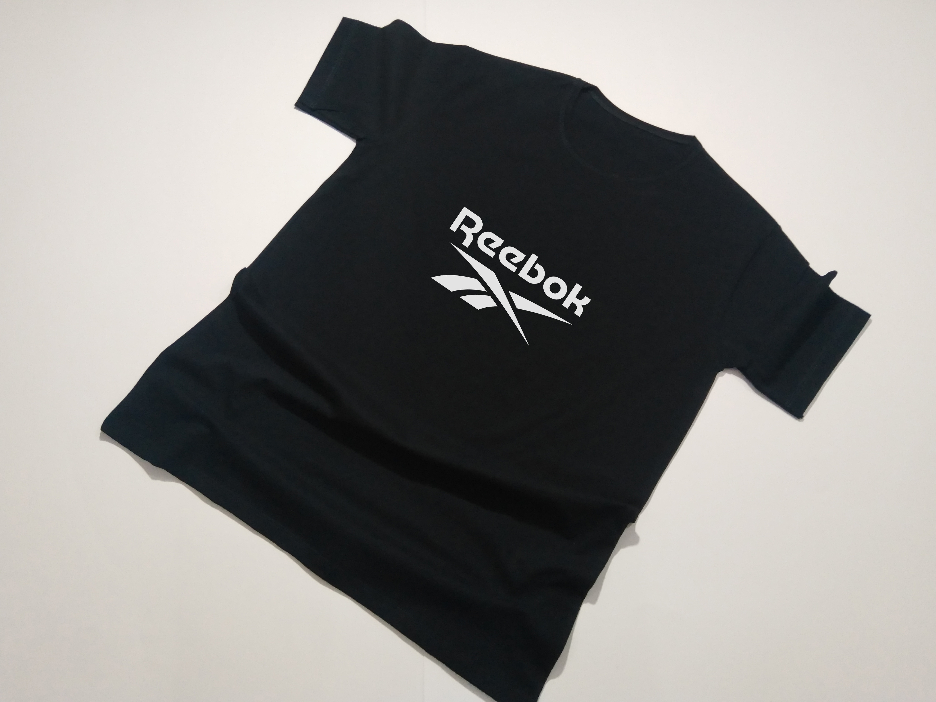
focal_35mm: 26
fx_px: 703
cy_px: 351
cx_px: 468
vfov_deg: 53.1
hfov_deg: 67.3
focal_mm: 3.59
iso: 243
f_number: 1.8
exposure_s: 1/33.3
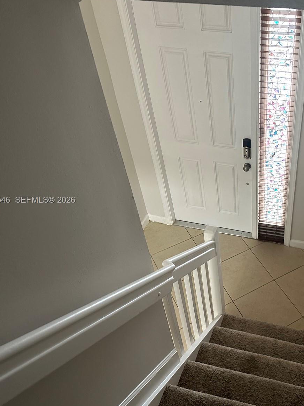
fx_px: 386
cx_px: 245
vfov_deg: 55.4
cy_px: 201
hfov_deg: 41.0
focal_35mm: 33
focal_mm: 6.86
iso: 320
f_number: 1.78
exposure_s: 1/60
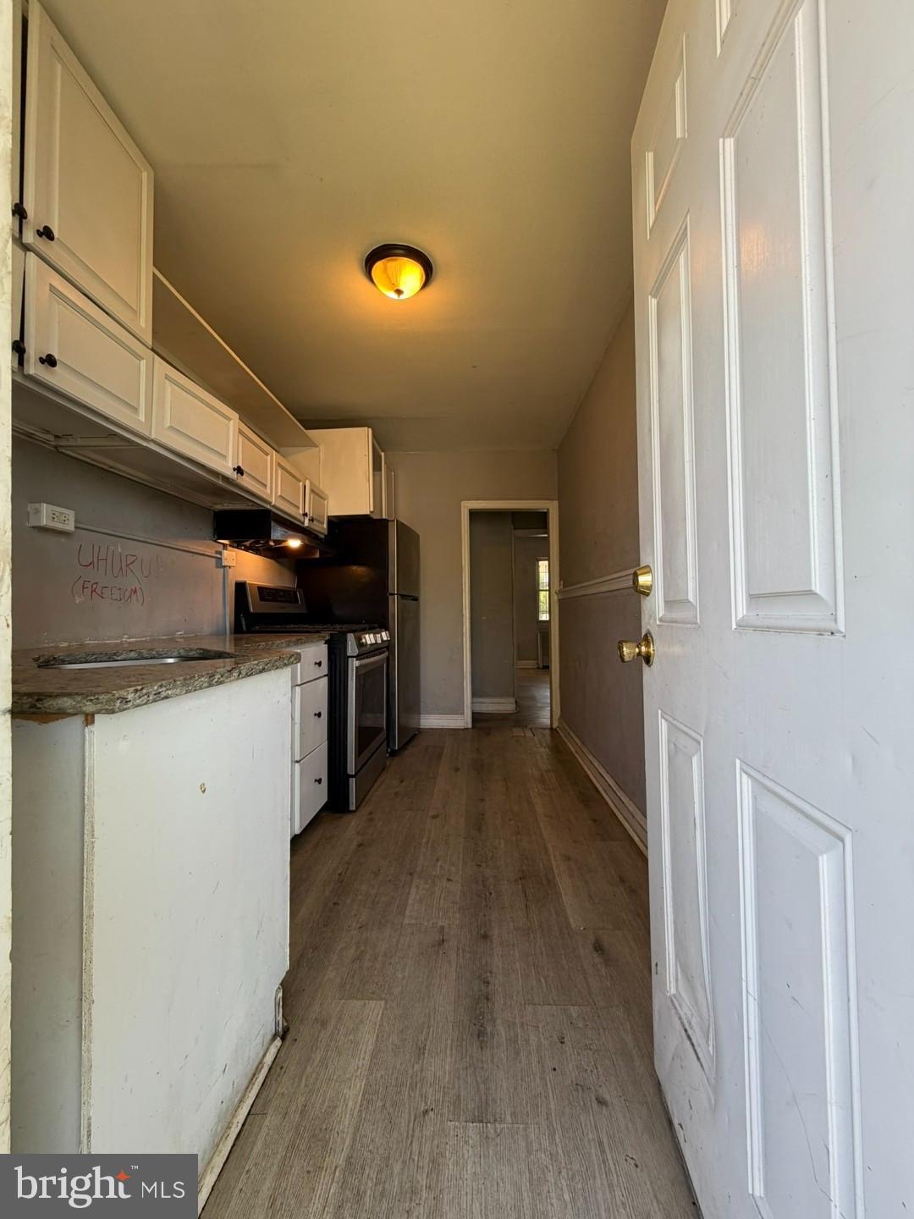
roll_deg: +0.3
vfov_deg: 102.1
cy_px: 610
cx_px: 457
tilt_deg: +0.9
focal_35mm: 14
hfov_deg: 85.7
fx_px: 493
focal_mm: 2.22
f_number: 2.2
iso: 125
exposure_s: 1/121
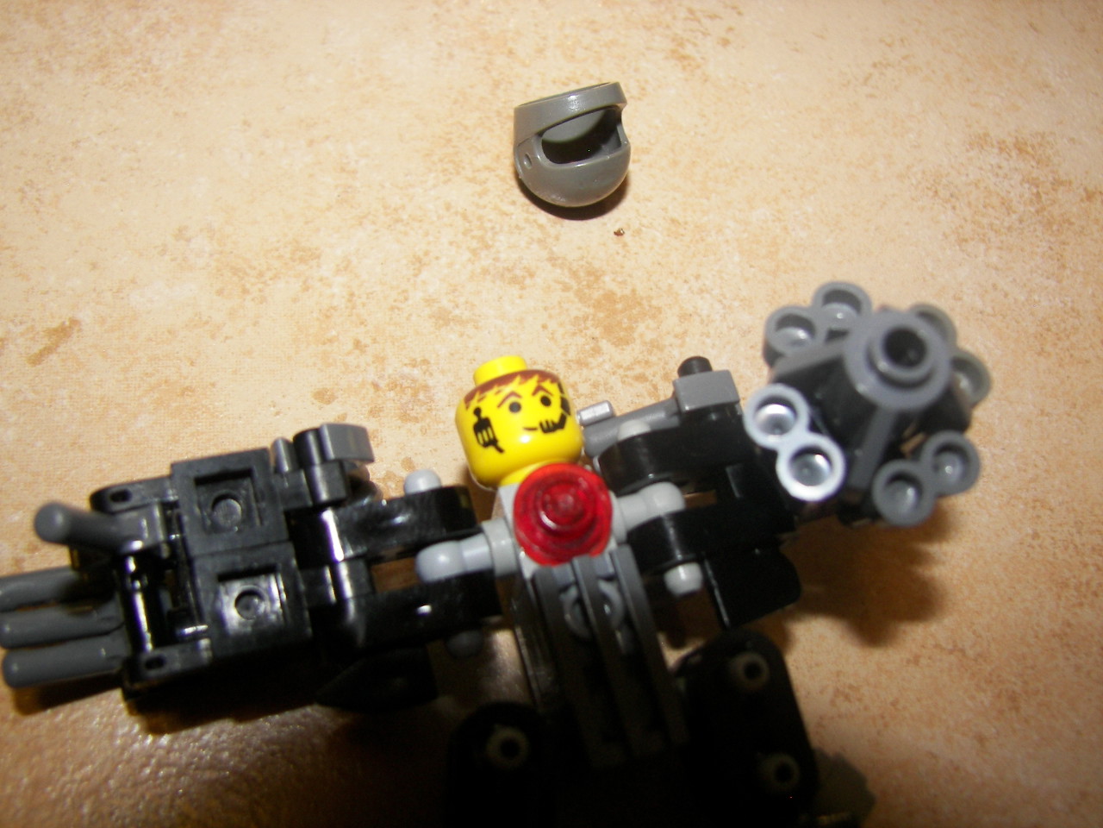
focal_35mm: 36
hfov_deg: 51.4
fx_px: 1147
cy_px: 414
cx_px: 552
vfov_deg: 39.7
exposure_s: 1/30
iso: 100
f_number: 2.8
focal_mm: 6
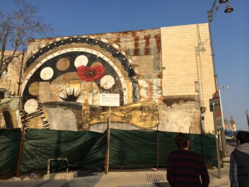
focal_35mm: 30
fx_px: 216
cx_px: 124
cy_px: 94
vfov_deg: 46.8
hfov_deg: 60.0
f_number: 2.2
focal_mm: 4.12
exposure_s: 1/2160
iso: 40
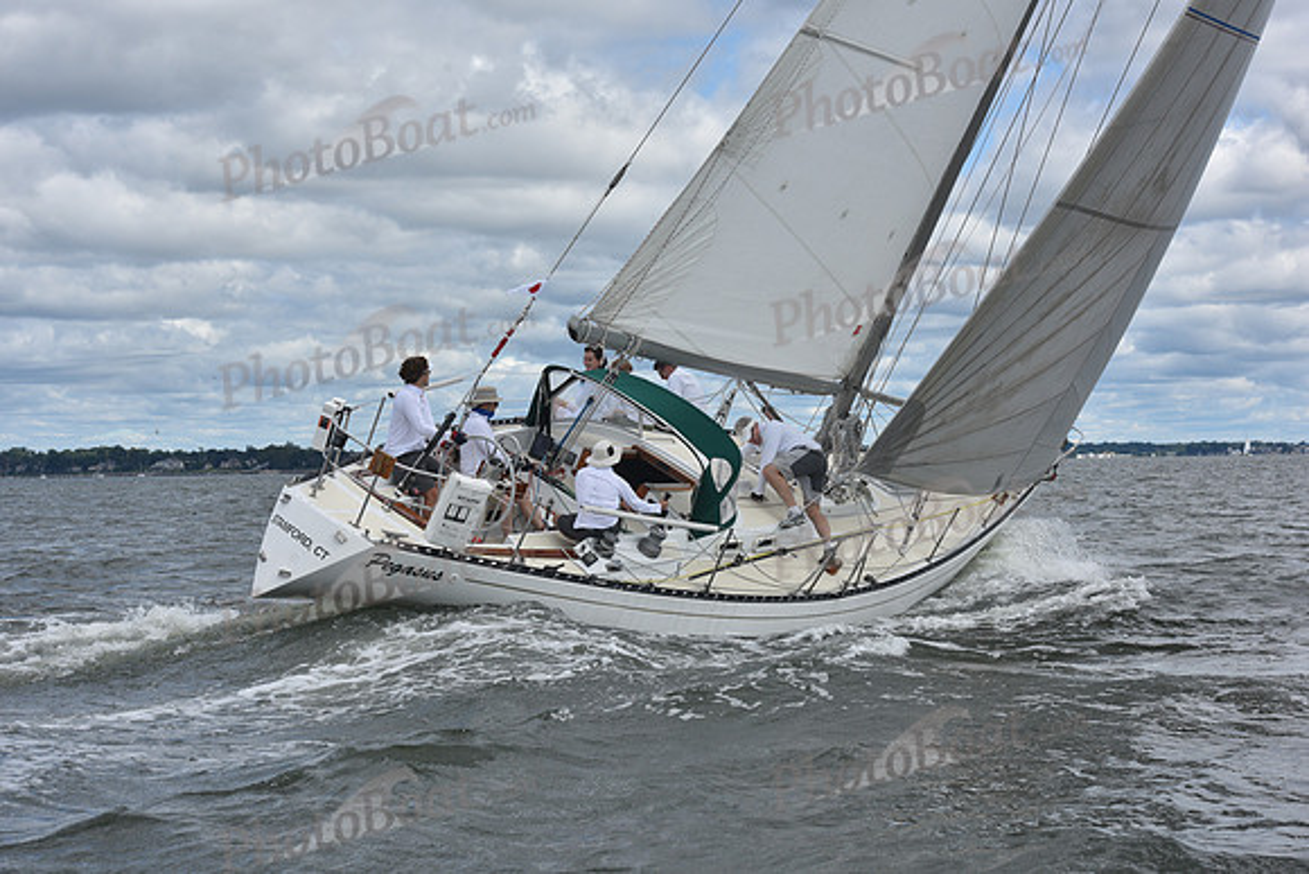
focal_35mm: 70
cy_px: 437
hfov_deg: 28.8
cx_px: 654
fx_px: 2546
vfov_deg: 19.5
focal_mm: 70
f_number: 9
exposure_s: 1/800
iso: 250
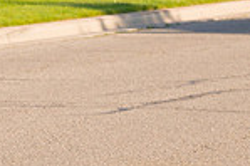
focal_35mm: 358
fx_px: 2483
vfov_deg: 3.8
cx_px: -164
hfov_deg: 5.7
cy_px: 51
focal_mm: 92
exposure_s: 1/1250
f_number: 5.6
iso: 400
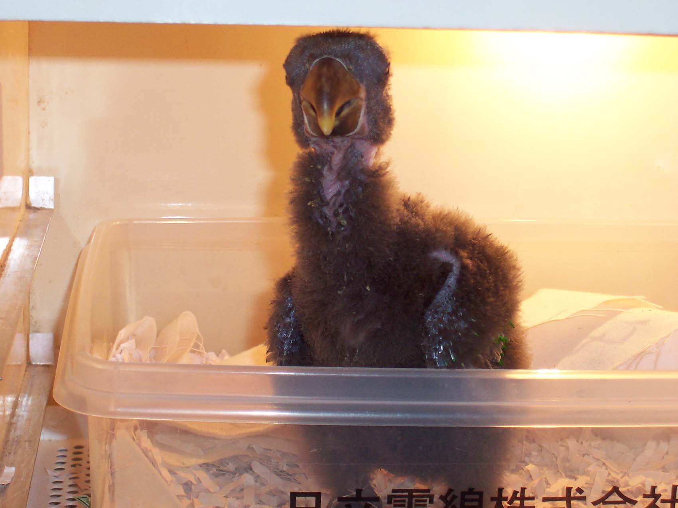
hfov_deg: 22.0
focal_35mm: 89
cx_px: 339
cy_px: 254
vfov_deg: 16.6
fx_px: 1743
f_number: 4.1
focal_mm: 13.5
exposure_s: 1/90
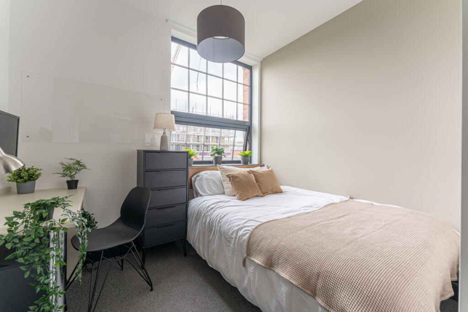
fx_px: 182
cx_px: 234
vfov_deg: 81.2
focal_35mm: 14
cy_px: 156
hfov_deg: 104.2
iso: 100
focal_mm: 14
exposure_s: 1/60
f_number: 6.3
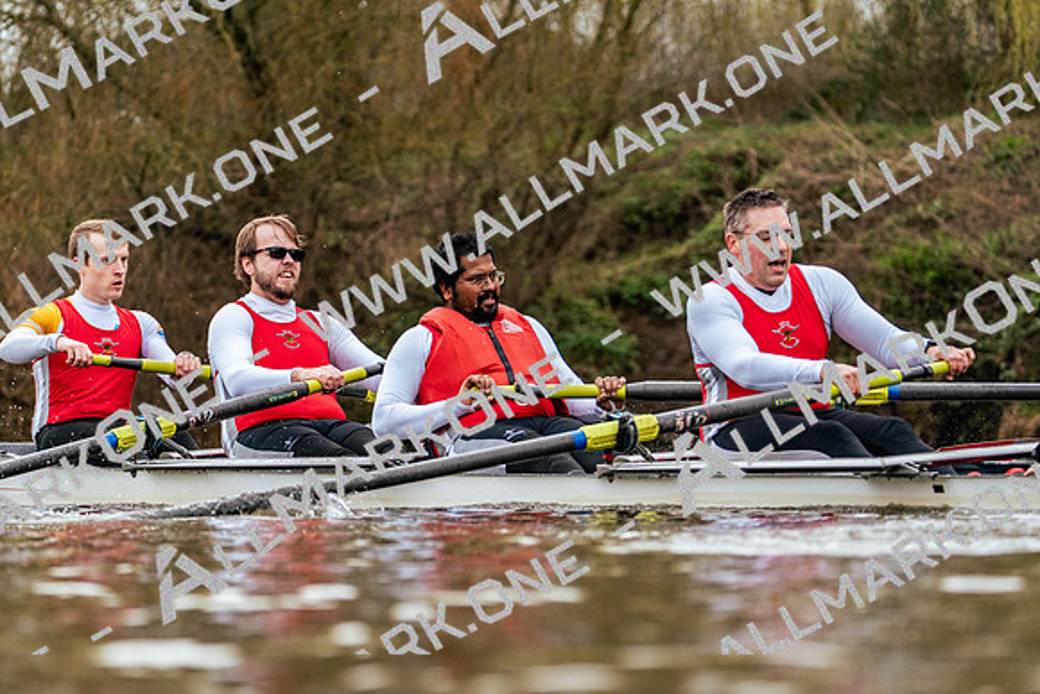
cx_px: 520
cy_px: 347
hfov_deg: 7.7
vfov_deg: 5.1
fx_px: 7744
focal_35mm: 268
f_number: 6.3
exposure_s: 1/2000
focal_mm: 268
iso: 2000
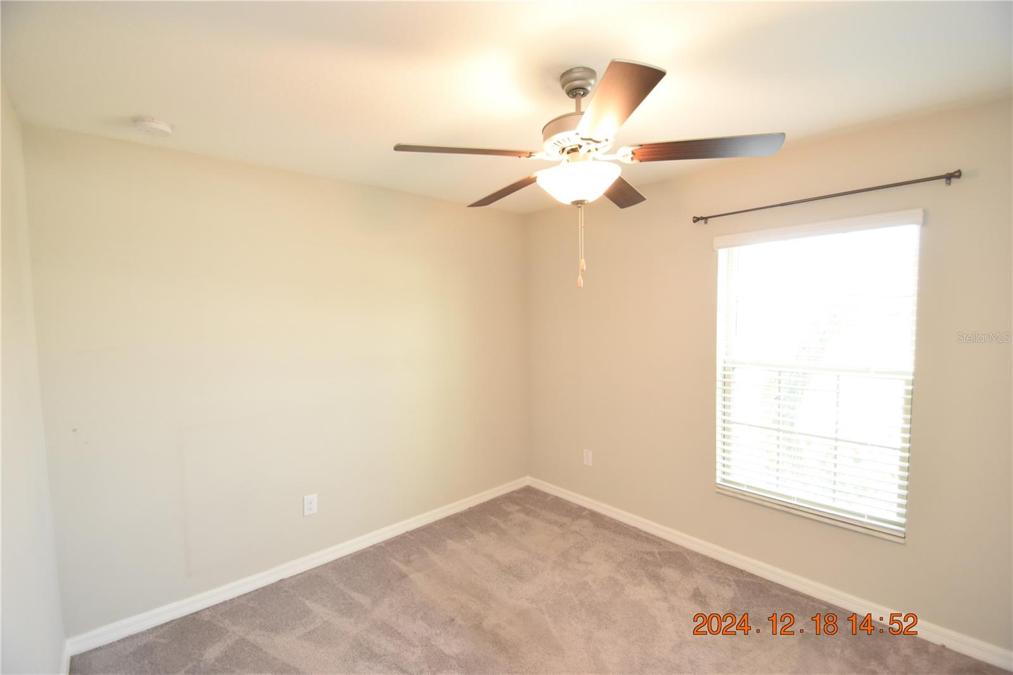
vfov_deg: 77.3
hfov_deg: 100.4
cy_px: 338
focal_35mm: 15
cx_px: 506
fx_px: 422
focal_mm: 10
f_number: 3.5
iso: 1100
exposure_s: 1/60
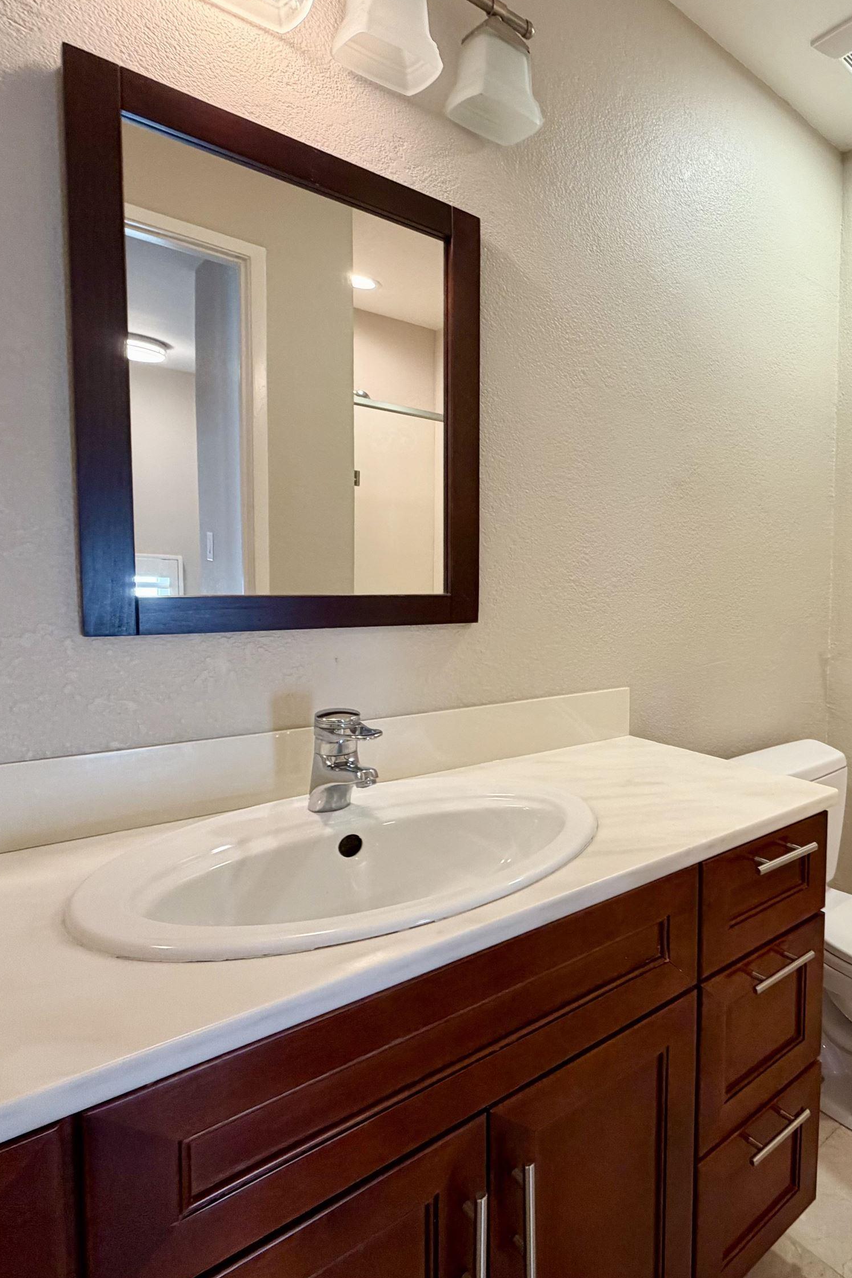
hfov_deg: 55.0
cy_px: 623
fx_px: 710
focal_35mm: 20
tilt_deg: -3.9
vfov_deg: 84.0
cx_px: 745
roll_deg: -0.5
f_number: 2.2
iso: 160
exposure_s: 1/60
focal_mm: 2.22
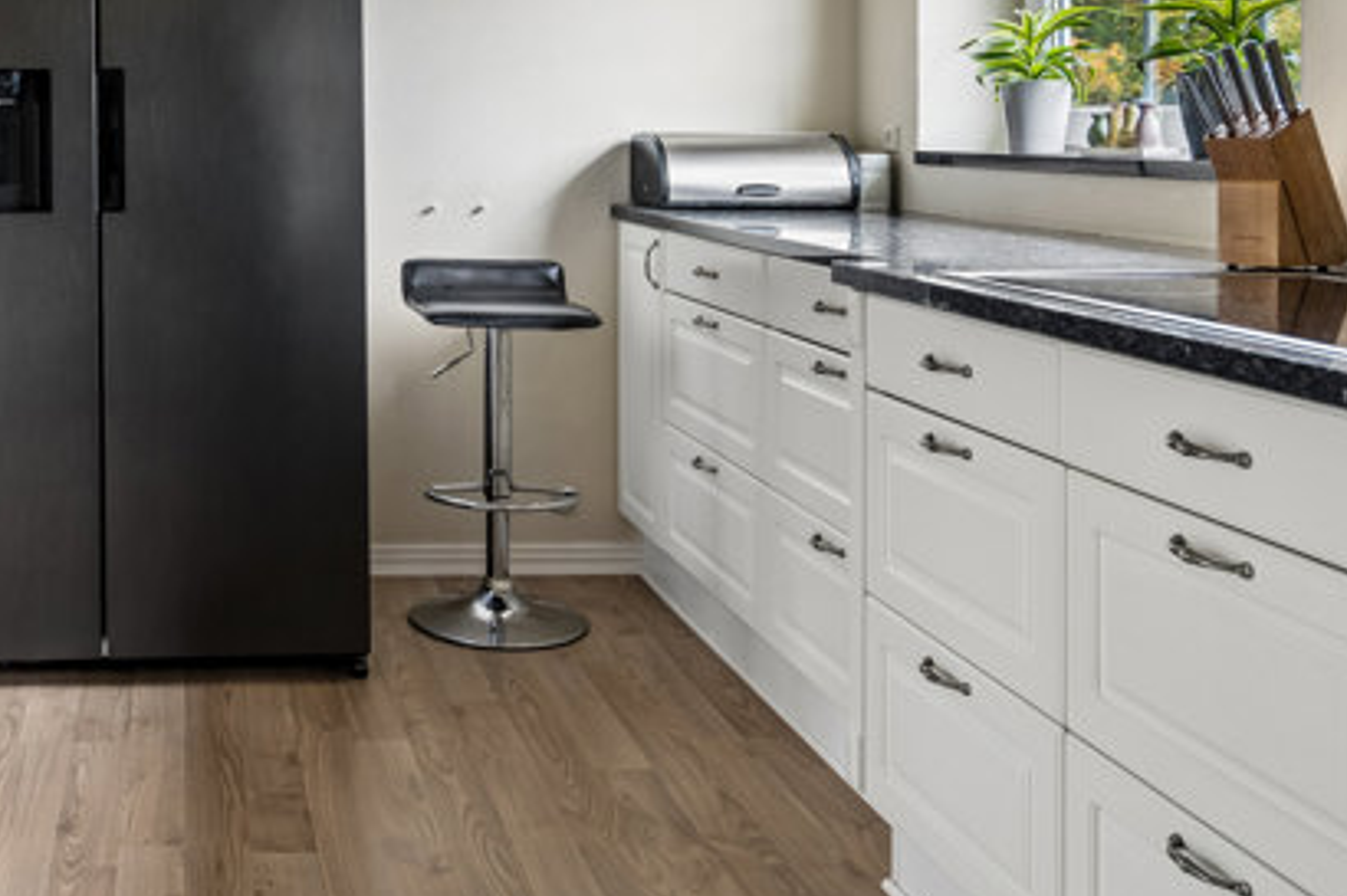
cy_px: 110
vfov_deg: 31.3
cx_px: 197
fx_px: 1533
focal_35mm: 41
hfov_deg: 44.2
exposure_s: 1/10
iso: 400
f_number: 4
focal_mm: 21
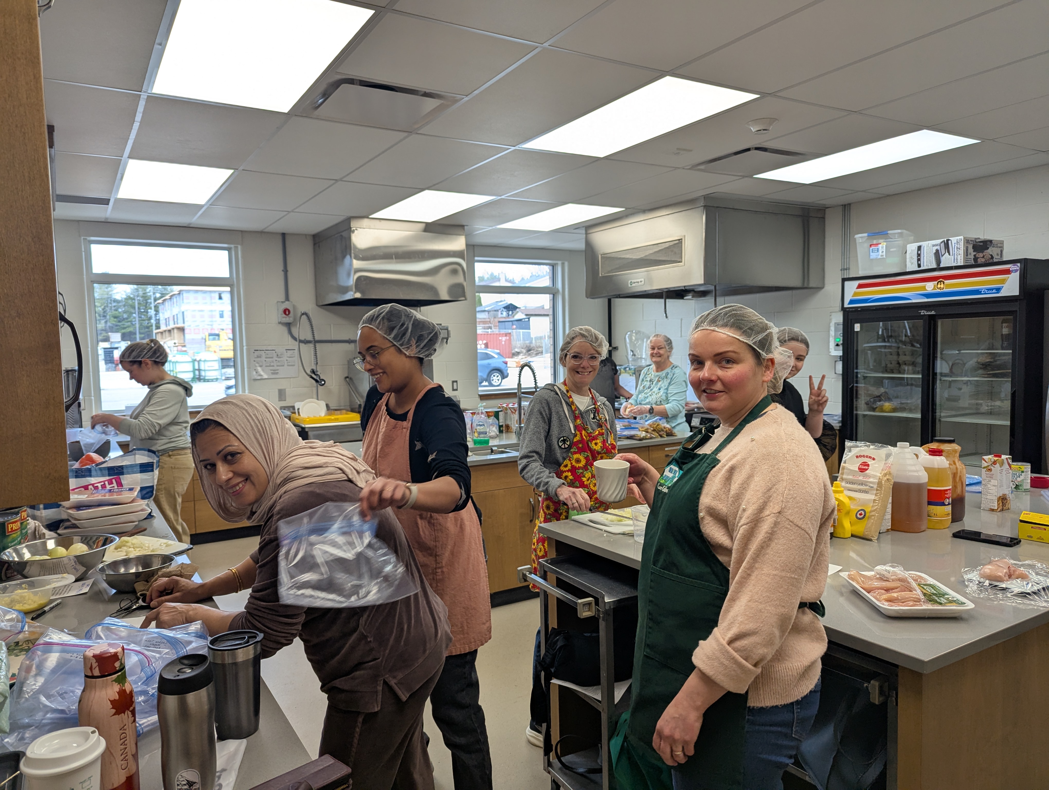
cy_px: 395
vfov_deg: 56.9
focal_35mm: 24
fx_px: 728
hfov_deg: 71.5
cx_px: 524
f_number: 1.85
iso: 41
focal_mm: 6.81
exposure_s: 1/120
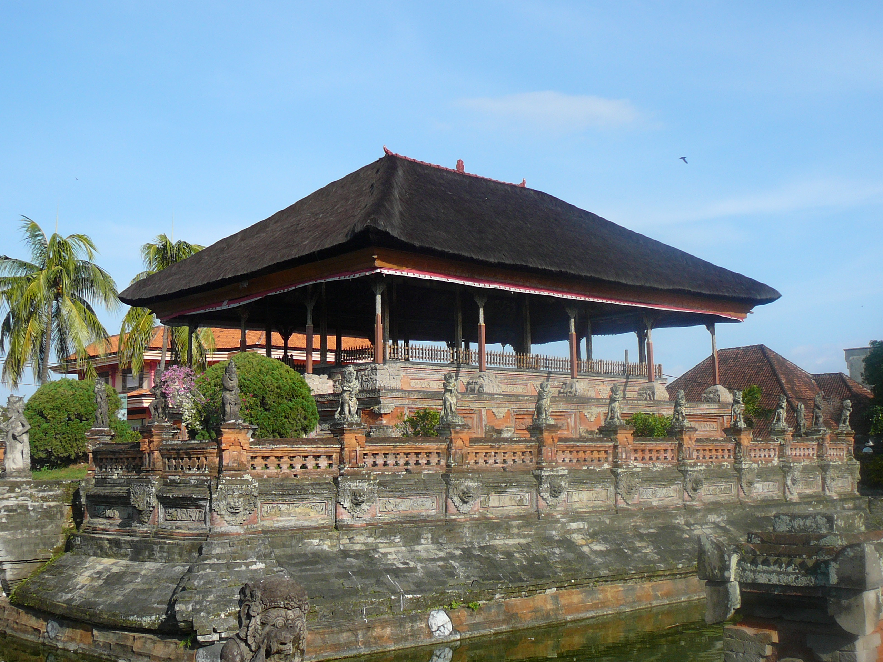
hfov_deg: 42.1
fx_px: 1148
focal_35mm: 45
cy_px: 331
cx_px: 442
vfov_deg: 32.2
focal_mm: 6.7
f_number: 3.2
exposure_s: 1/800
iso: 80
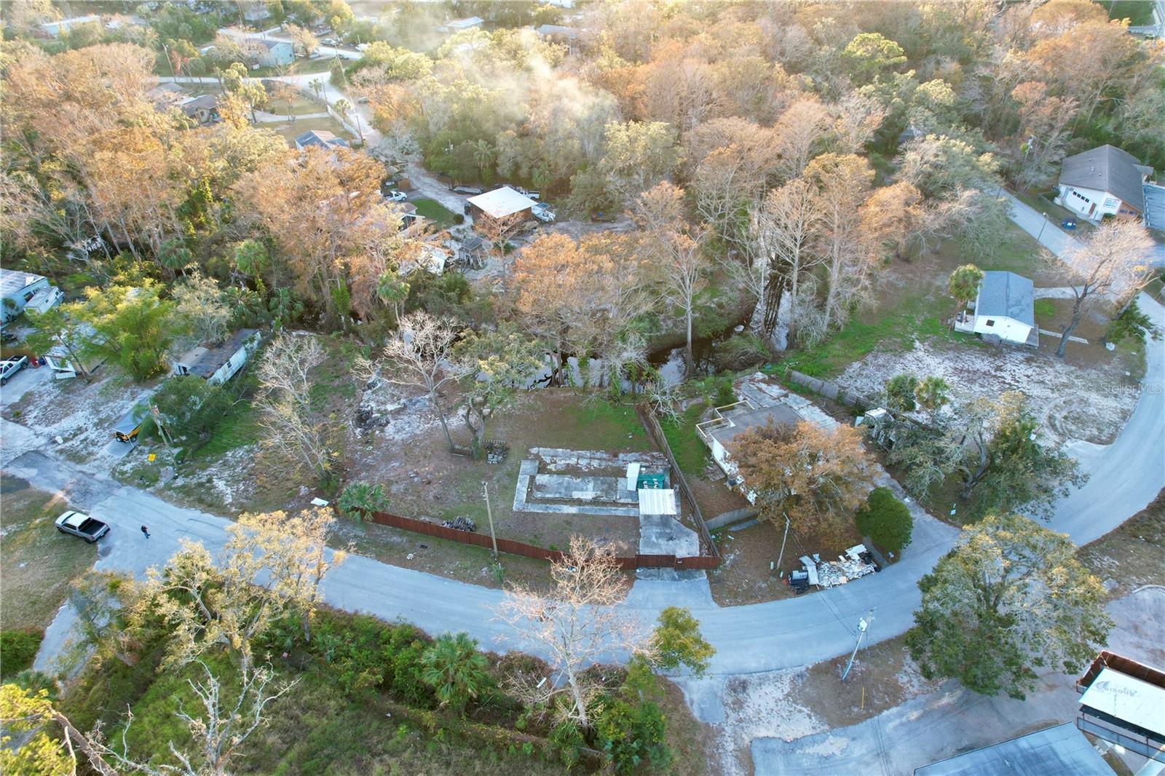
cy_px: 388
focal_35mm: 22
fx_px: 712
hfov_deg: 78.6
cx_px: 582
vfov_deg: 57.2
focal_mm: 8.38
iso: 100
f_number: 2.8
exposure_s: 1/90
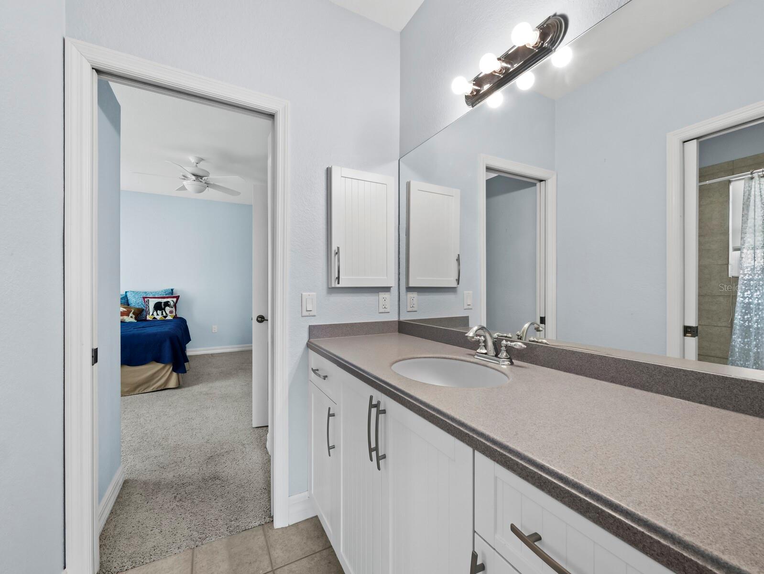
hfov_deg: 102.0
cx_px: 382
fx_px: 309
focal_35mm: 14
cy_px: 287
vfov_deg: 85.7
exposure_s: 1/1.67
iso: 400
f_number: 11
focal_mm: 7
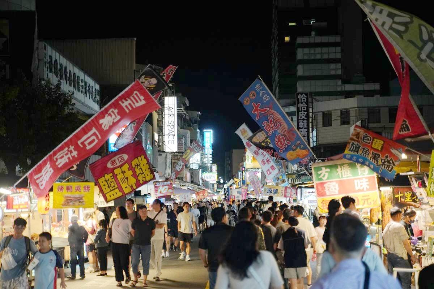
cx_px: 217
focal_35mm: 75
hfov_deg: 27.0
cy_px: 144
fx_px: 904
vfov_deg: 18.2
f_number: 2.8
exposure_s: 1/160
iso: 2500
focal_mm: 75
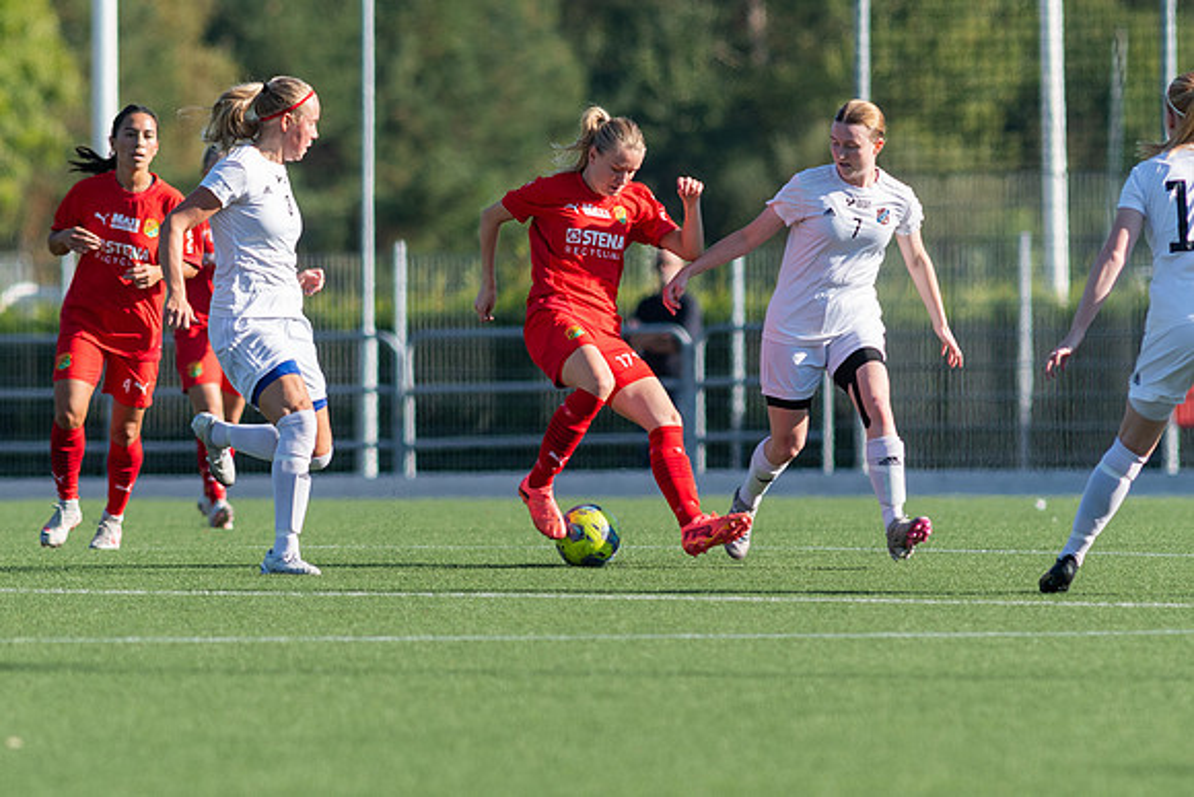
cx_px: 597
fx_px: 20288
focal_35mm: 612
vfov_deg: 2.2
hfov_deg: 3.4
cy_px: 398
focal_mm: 300
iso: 200
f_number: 3.5
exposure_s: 1/1600
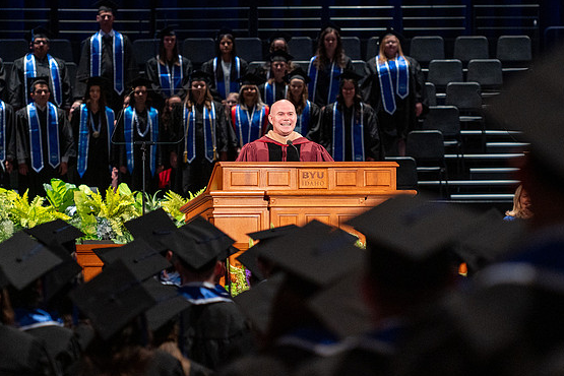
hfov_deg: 9.3
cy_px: 212
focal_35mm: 221
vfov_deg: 6.2
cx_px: 273
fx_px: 3462
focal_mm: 130
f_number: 2.8
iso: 2000
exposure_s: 1/250
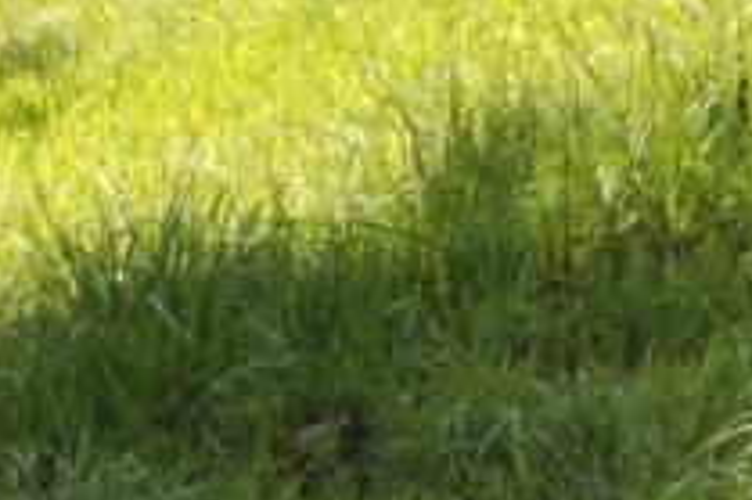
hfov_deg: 8.4
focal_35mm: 244
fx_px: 5093
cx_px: 817
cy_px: -975
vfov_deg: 5.3
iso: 800
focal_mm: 34
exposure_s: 1/750
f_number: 6.7
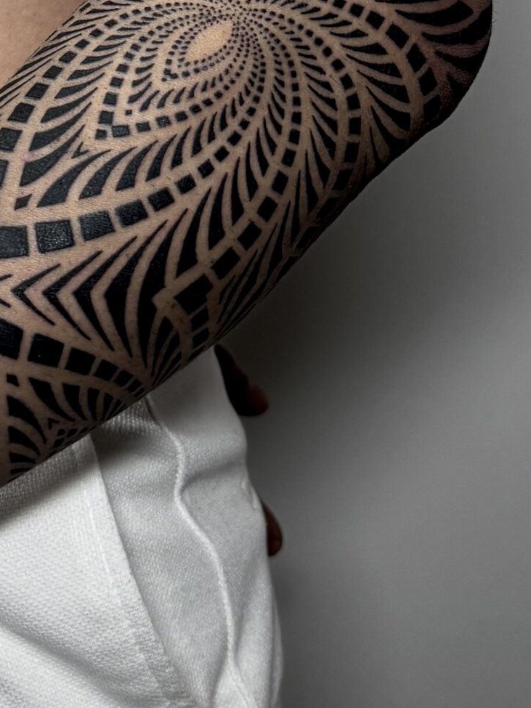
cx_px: 108
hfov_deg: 23.0
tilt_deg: +2.1
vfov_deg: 26.7
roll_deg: +1.5
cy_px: -171
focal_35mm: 63
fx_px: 1289
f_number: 1.78
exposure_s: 1/95
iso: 200
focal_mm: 6.76
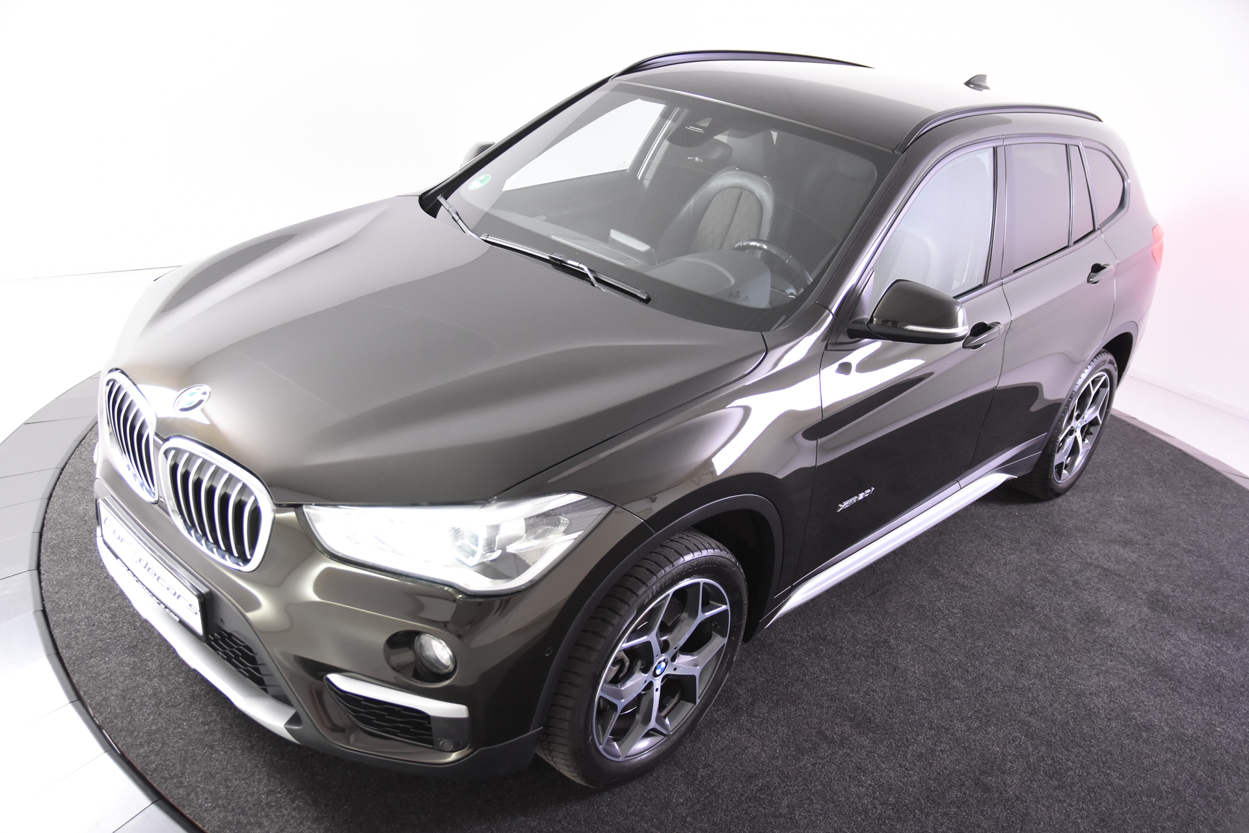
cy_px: 416
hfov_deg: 57.2
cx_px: 624
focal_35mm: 33
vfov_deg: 40.0
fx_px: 1145
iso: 1600
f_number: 3.5
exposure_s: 1/50
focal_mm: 22
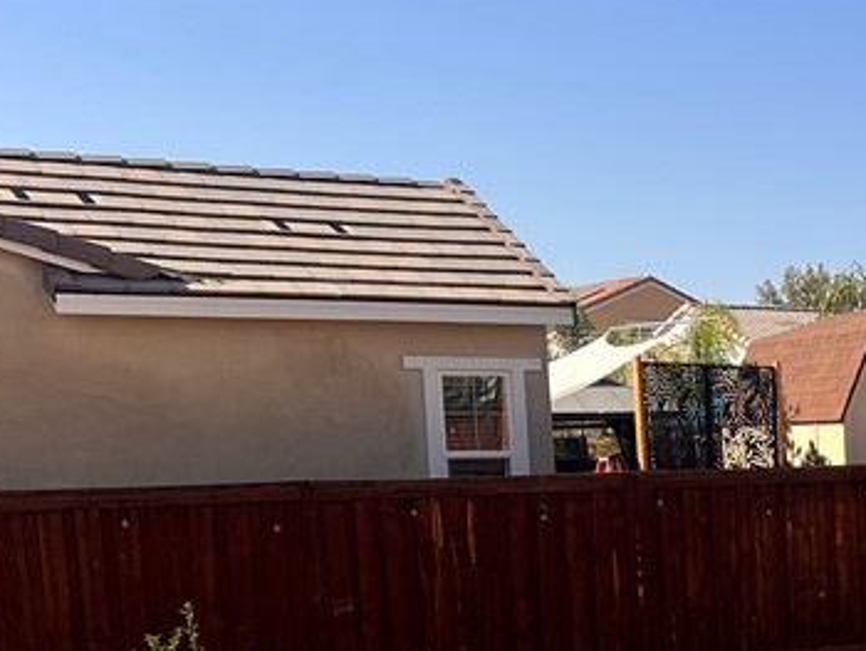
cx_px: 1032
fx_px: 1903
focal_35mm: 76
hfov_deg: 23.5
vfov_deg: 18.5
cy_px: 755
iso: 50
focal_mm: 5.7
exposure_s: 1/2915
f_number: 1.5
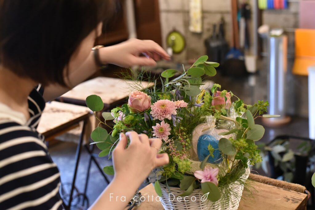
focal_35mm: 50
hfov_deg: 39.6
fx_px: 438
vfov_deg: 27.0
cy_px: 105
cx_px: 158
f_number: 3.2
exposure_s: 1/80
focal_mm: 50
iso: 3200
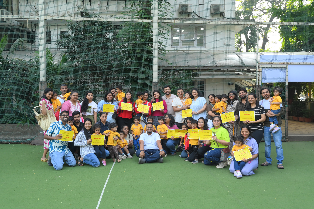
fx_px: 253
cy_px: 104
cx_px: 157
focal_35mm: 29
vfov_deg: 44.9
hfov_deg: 63.7
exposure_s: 1/800
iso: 1000
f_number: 4.5
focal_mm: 29
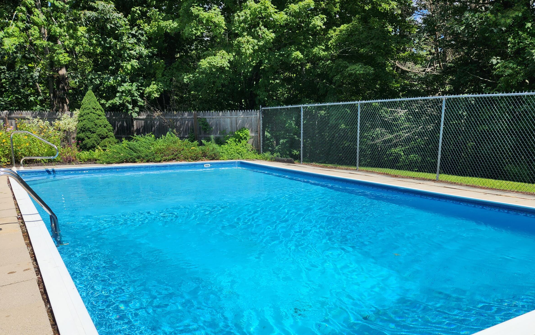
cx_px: 317
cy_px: 232
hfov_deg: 60.8
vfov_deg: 40.0
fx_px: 452
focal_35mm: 31
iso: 20
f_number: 1.8
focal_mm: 5.4
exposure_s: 1/2961
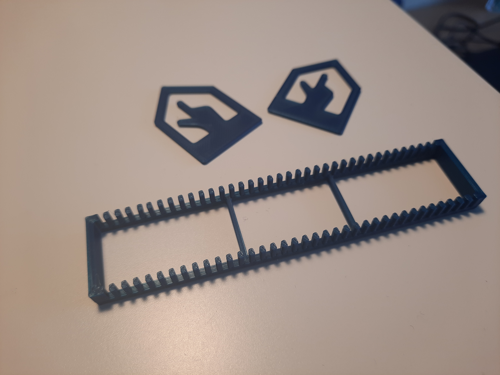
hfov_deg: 69.4
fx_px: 361
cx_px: 250
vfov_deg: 54.9
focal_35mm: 25
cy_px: 188
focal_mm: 4.6
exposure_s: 1/50
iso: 32
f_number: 2
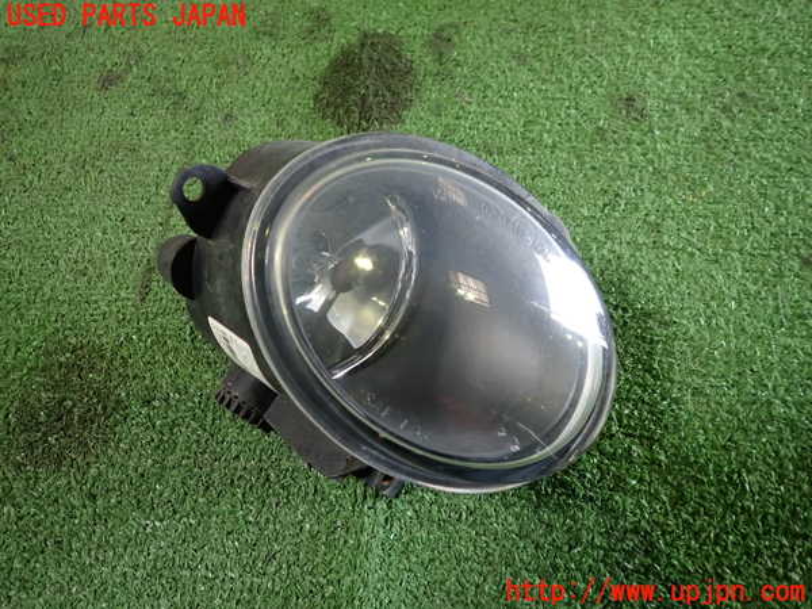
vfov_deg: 54.9
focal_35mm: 25
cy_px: 304
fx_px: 586
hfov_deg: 69.4
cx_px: 406
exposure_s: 1/30
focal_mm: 4.5
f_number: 2
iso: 250
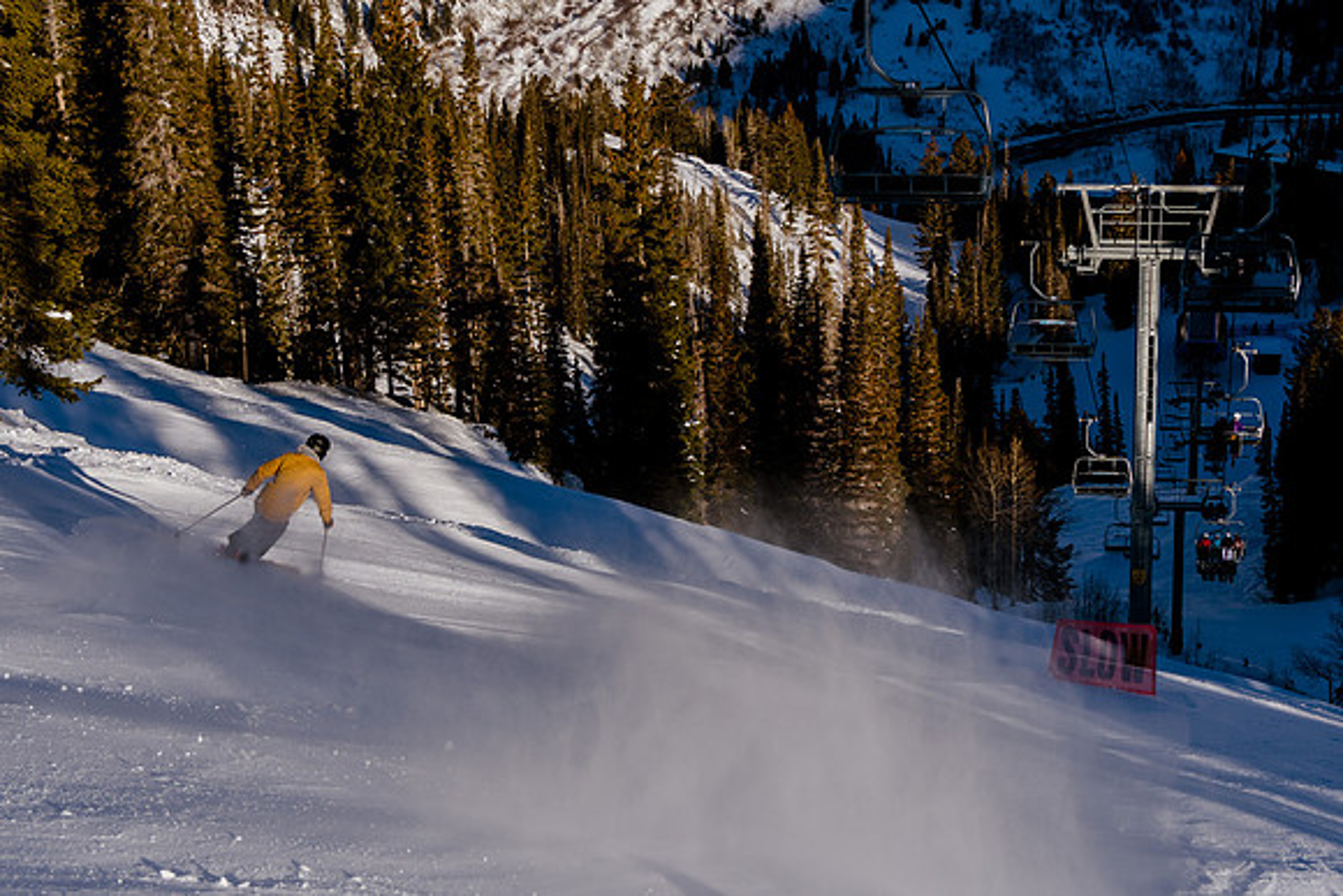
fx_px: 3049
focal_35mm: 82
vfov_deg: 16.7
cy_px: 482
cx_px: 655
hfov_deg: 24.8
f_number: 6.3
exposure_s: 1/1000
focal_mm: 42
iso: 160
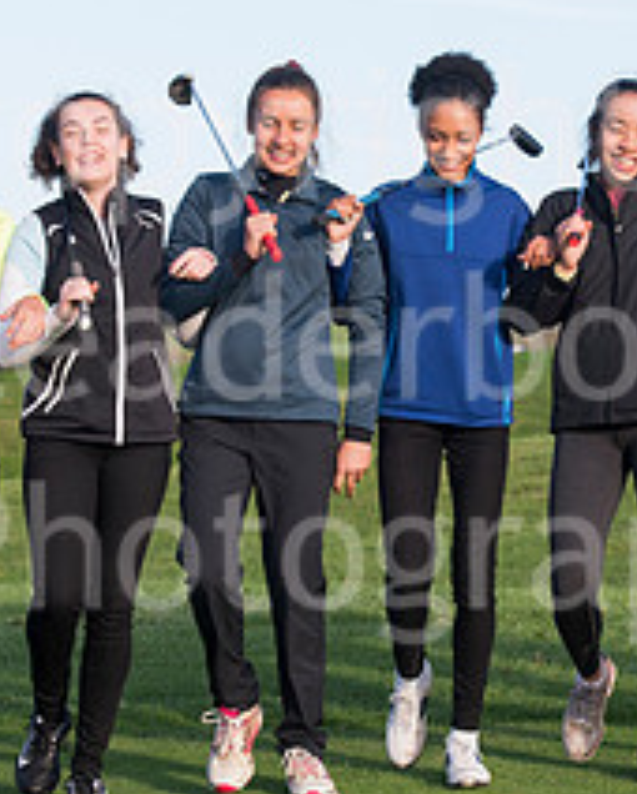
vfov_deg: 9.6
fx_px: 4706
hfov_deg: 7.7
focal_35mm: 200
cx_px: 416
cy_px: 373
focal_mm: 78
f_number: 5.6
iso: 200
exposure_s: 1/320
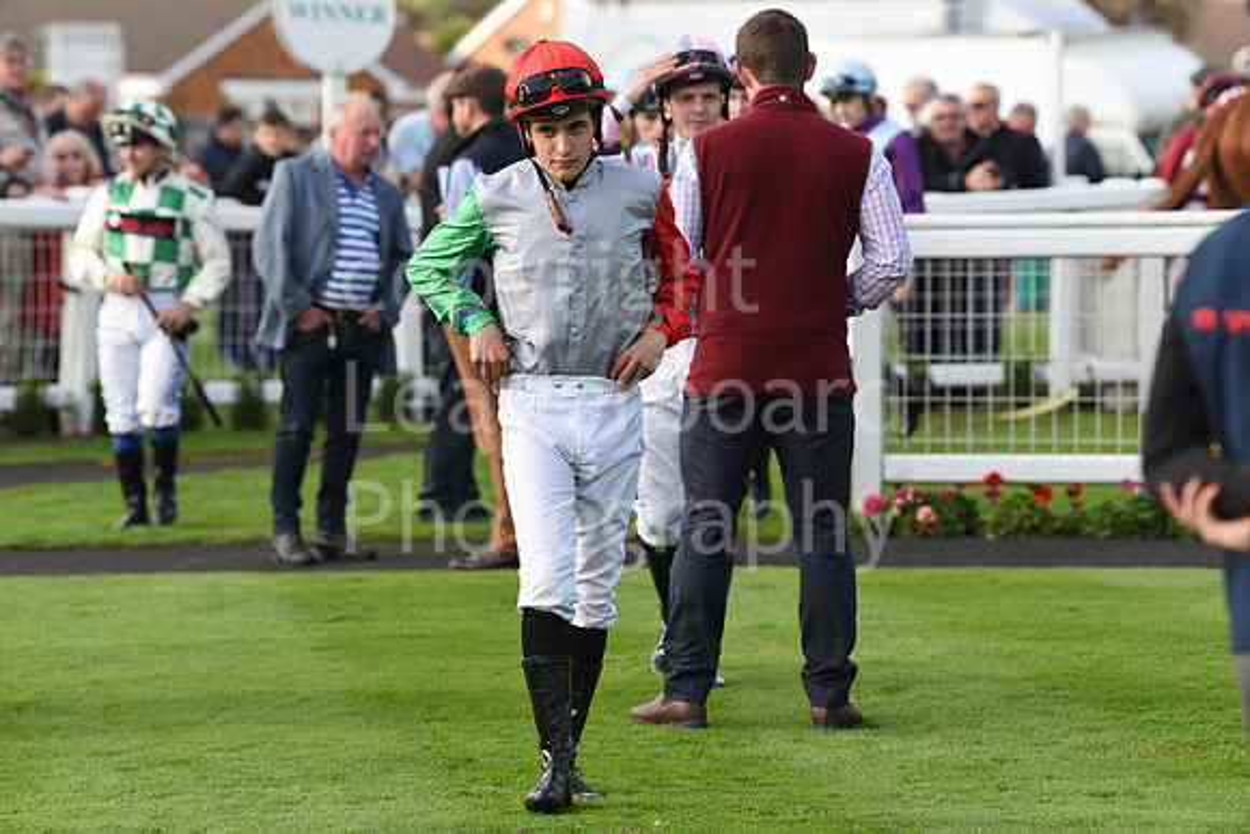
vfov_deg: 6.9
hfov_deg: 10.3
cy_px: 417
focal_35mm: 200
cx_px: 625
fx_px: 6946
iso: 640
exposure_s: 1/1000
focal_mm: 200
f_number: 5.6
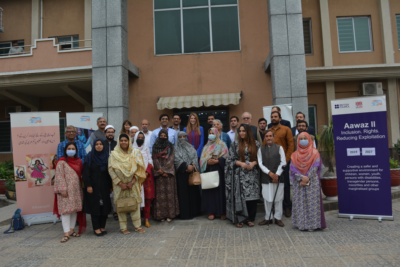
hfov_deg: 61.9
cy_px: 134
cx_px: 200
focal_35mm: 30
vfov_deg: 43.6
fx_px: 333
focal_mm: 20
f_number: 7.1
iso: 200
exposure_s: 1/200
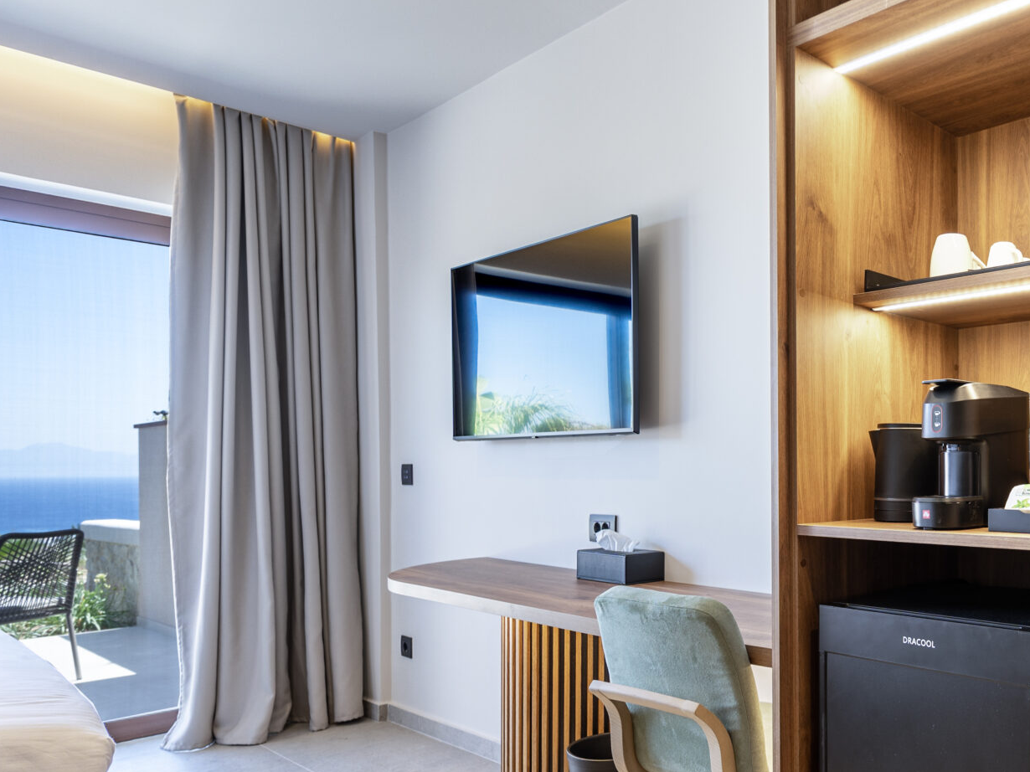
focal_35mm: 28
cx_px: 907
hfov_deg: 55.8
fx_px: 833
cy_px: 478
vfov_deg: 49.3
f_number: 4
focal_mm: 14
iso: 200
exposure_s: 1/60
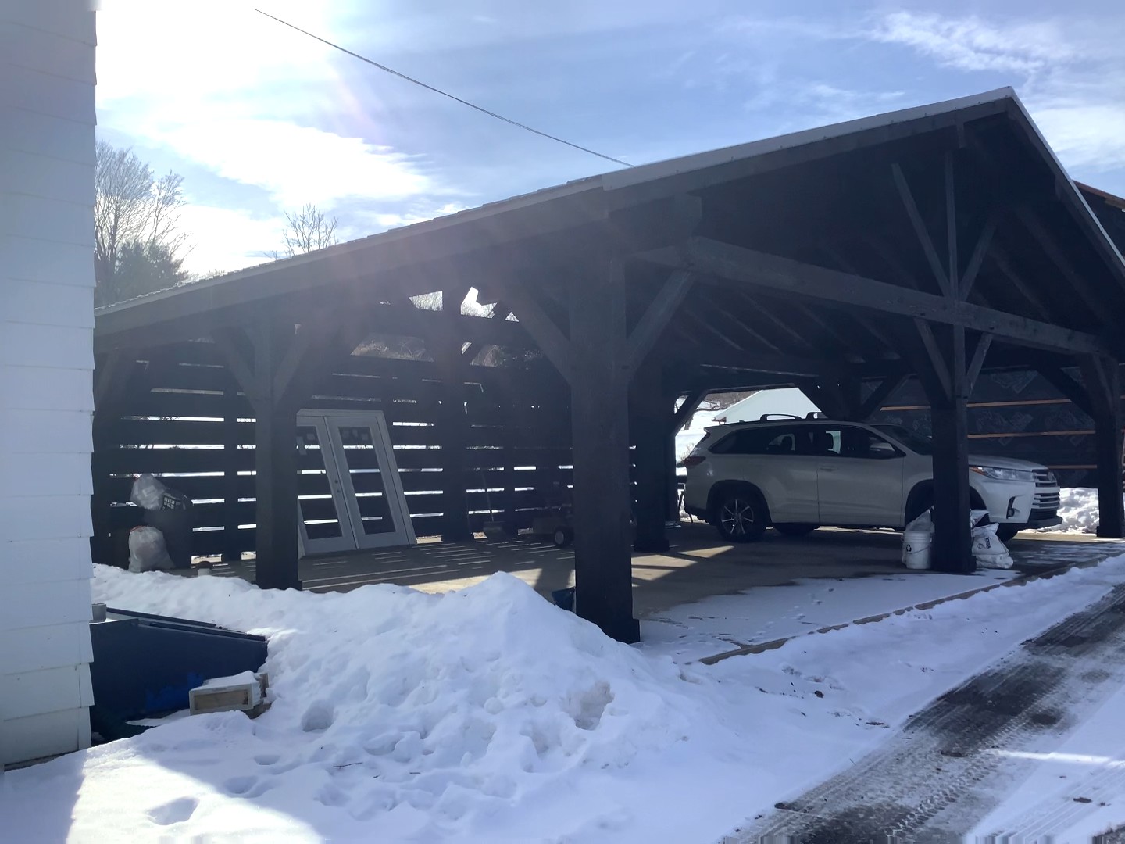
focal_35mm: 31
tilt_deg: +1.1
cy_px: 422
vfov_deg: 45.4
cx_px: 562
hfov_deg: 58.4
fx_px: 1007
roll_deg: +0.1
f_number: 2.4
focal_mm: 3.3
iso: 25
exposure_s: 1/2398
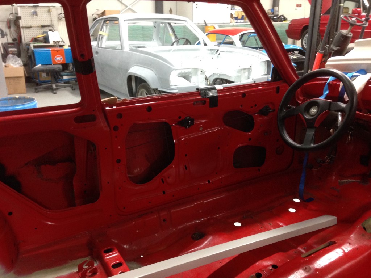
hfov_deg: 55.4
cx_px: 186
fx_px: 354
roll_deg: +1.3
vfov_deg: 42.9
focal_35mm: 33
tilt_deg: -19.6
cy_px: 139
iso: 250
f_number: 2.4
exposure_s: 1/20
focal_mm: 4.12
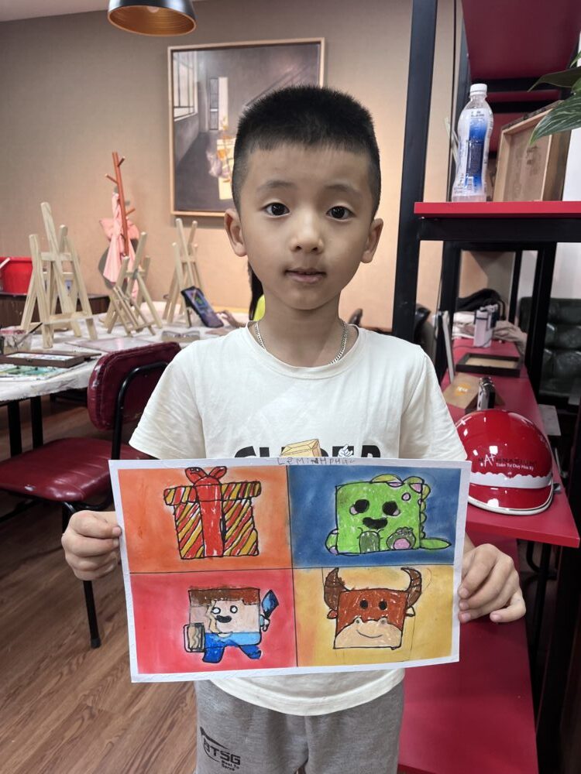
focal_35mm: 26
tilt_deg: -11.6
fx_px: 582
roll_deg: -1.5
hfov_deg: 53.1
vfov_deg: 67.3
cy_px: 387
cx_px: 290
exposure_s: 1/100
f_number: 1.6
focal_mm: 5.1
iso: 125
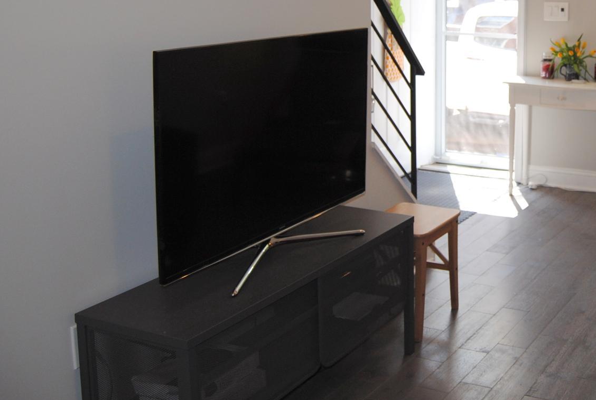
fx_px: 813
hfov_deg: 38.2
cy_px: 101
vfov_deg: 27.3
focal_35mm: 49
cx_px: 507
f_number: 3.5
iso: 200
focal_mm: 18
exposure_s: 1/100
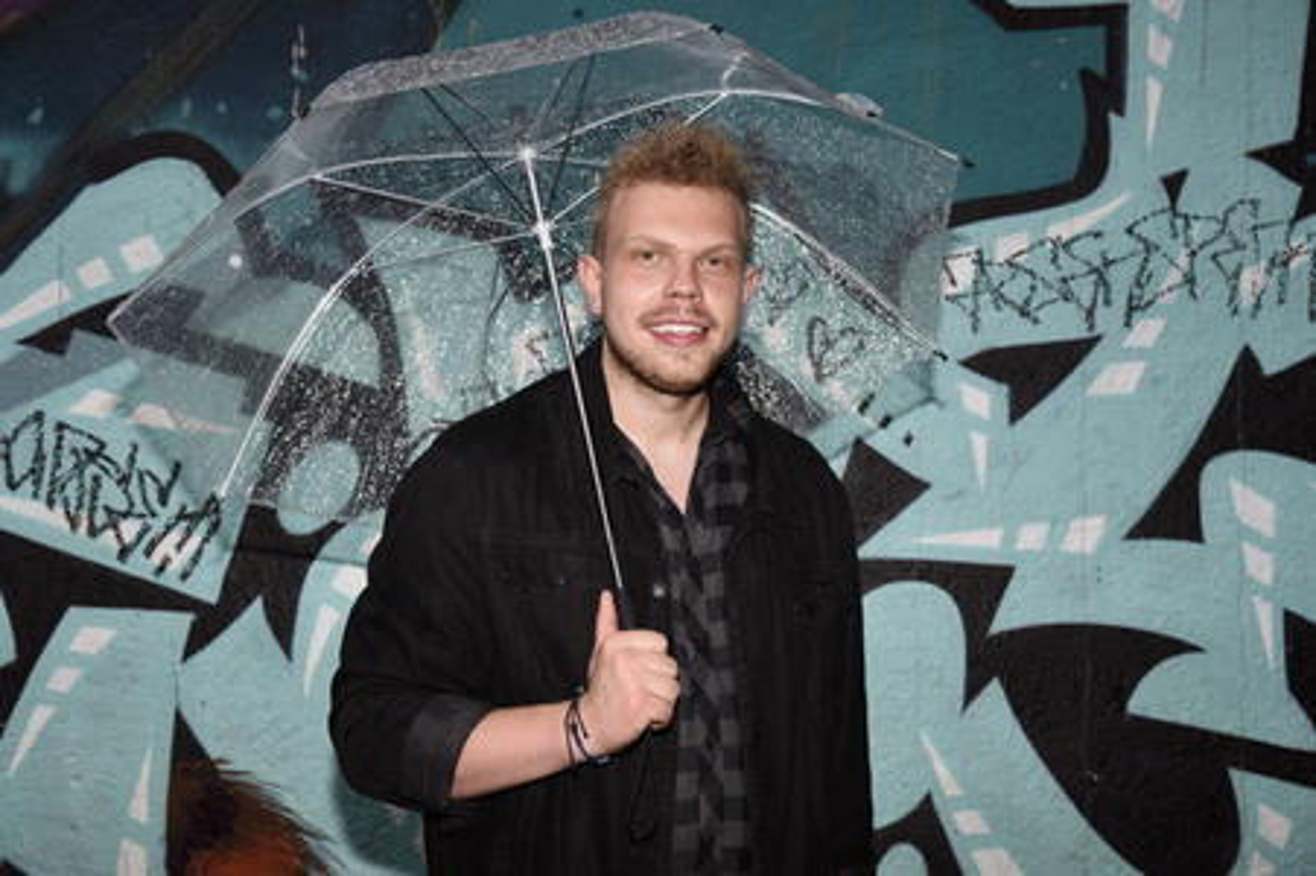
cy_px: 438
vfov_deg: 28.0
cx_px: 658
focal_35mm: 48
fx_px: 1753
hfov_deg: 41.1
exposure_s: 1/60
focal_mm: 48
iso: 1250
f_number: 6.3
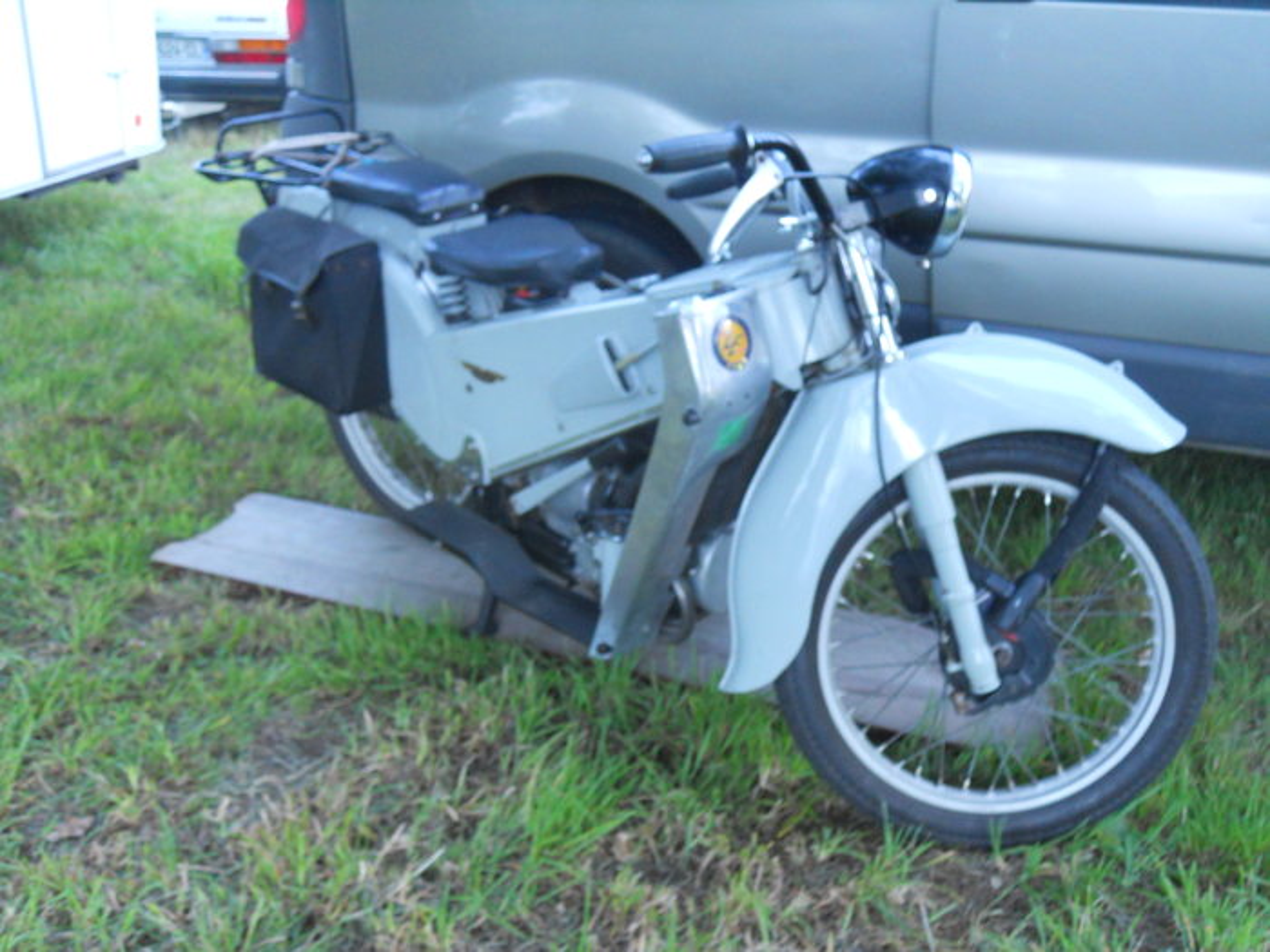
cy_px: 476
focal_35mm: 32
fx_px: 1174
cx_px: 635
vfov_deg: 44.2
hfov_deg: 56.8
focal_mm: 5.7
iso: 400
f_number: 2.8
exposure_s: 1/8
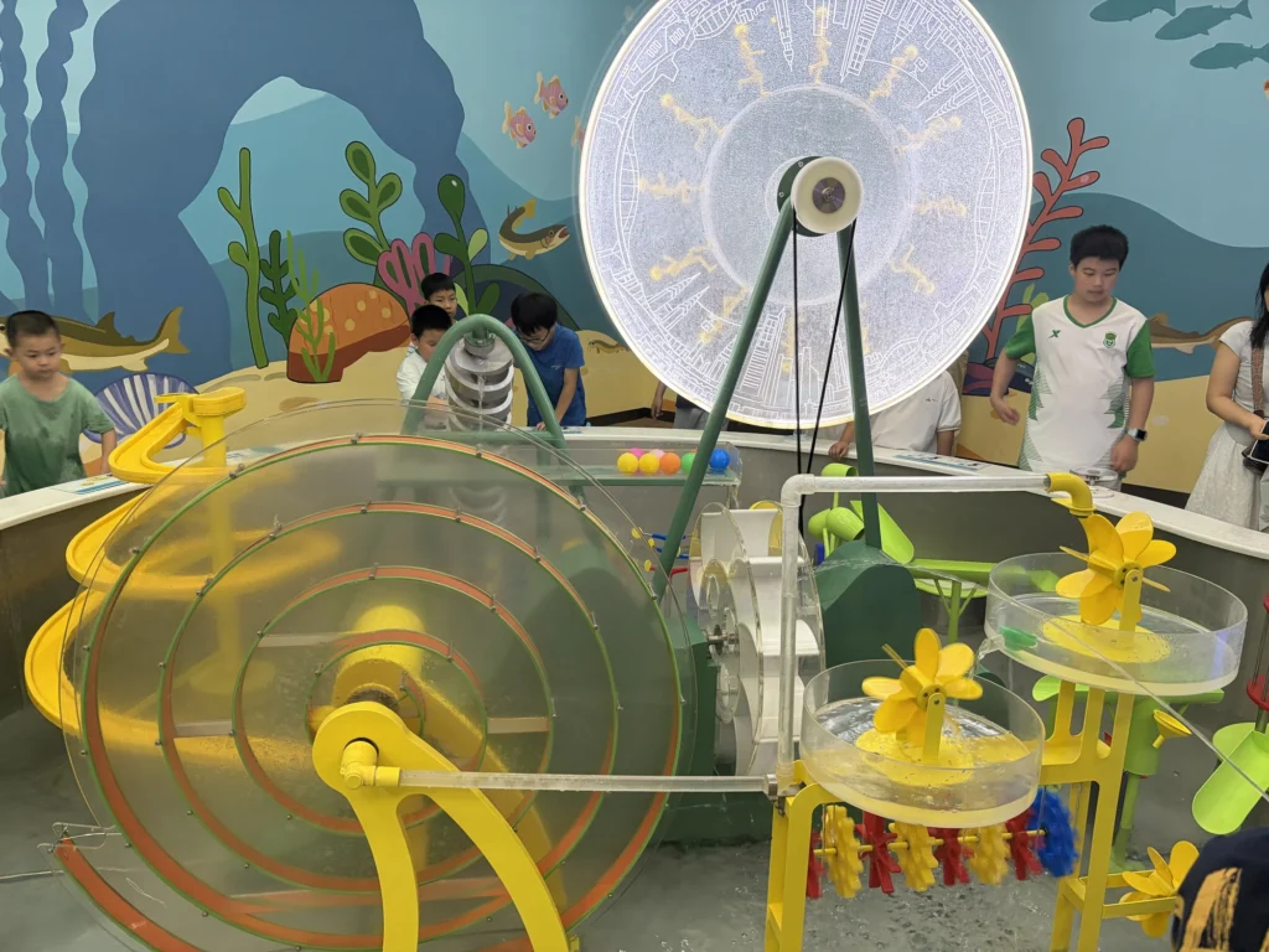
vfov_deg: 53.1
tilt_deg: -13.2
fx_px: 953
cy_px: 476
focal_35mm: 26
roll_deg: -1.7
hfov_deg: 67.3
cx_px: 634
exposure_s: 1/50
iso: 160
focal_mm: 5.96
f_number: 1.6
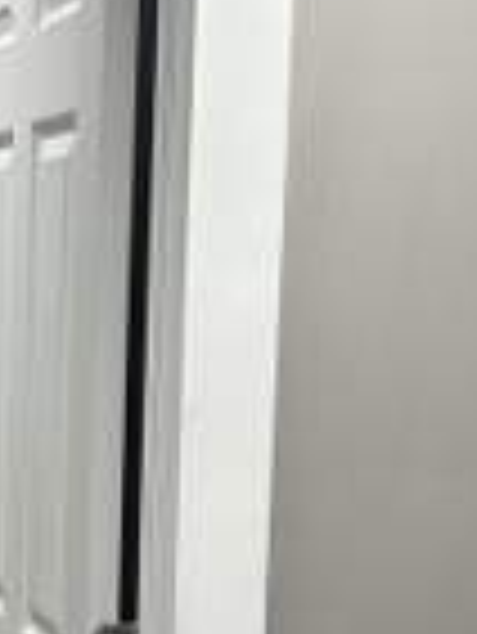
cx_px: -292
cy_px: 647
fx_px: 2000
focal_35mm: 109
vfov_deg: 17.6
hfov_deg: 12.7
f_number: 1.78
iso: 160
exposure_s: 1/60
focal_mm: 6.86
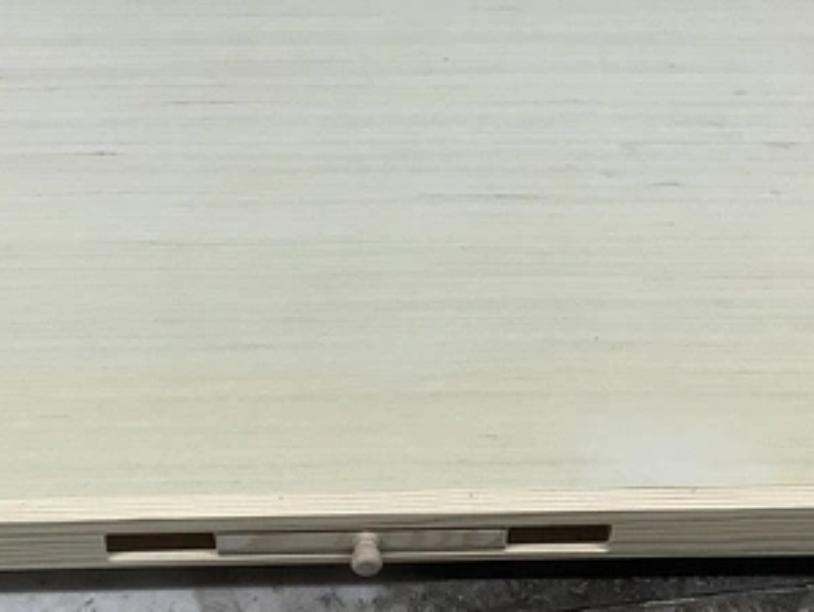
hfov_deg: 24.9
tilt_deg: -41.8
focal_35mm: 78
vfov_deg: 18.9
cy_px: 212
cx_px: 311
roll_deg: -1.3
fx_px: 1836
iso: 50
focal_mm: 3.3
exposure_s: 1/120
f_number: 2.4
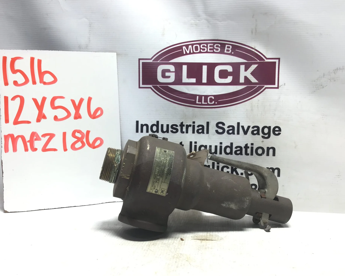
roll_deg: -2.0
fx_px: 337
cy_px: 137
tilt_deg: -5.1
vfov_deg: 44.5
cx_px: 166
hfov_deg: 54.2
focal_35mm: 33
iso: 25
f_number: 2.4
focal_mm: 3.3
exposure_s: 1/60
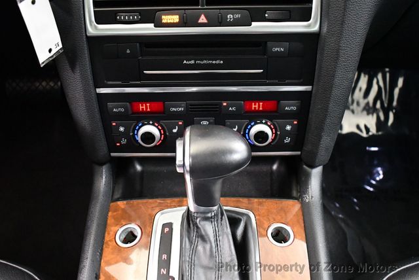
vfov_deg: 36.9
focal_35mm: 36
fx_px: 419
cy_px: 140
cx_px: 210
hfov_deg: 53.1
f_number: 3.5
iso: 7200
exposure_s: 1/60
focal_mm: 18
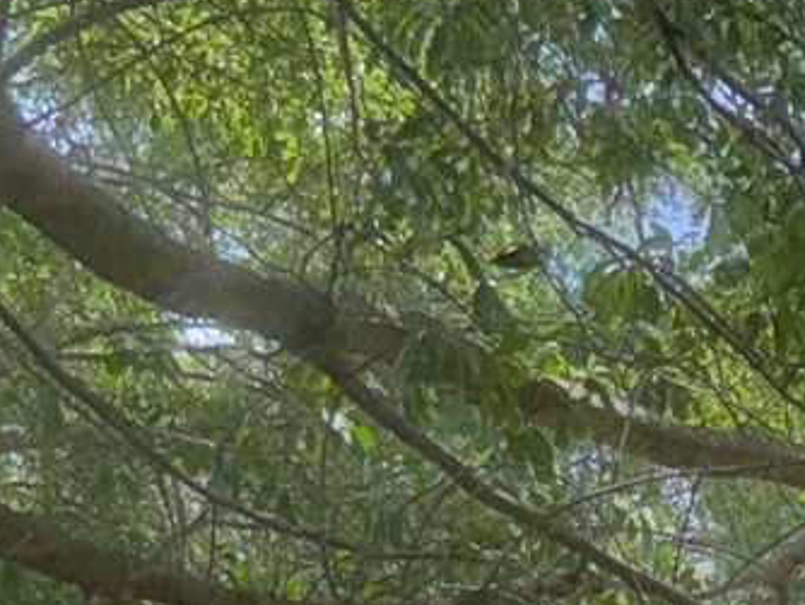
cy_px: 1237
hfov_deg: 12.8
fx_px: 3421
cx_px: 1135
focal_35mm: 147
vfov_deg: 9.4
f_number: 1.78
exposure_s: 1/1493
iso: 64
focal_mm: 6.76
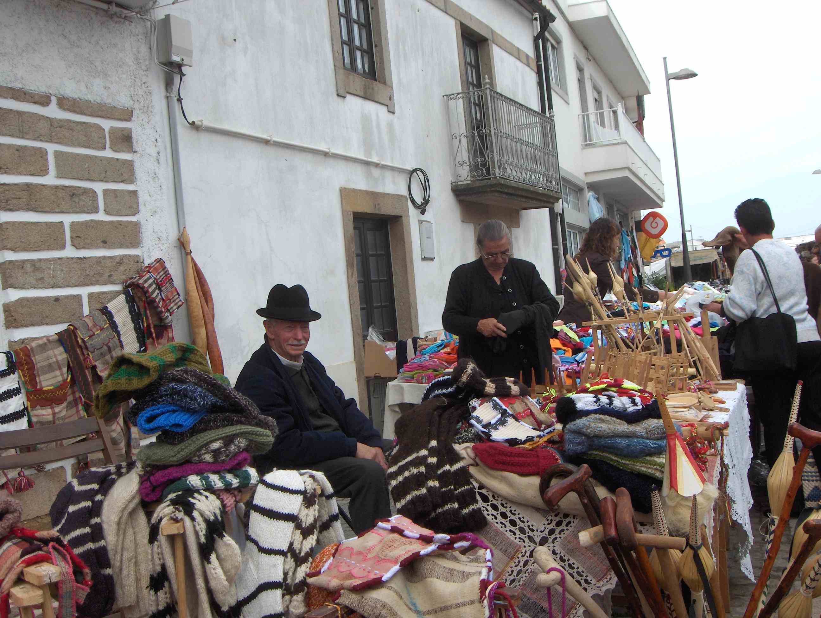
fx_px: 926
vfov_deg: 36.9
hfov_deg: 47.8
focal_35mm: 39
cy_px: 309
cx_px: 410
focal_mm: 8
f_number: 4.8
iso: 100
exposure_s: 1/353
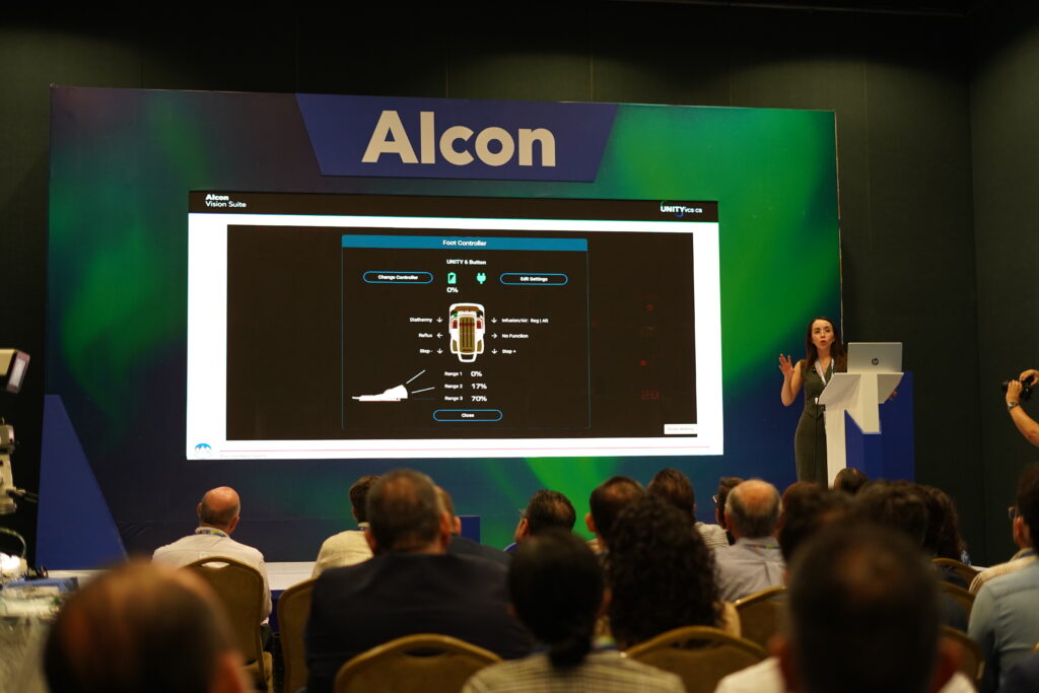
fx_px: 1443
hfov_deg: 39.6
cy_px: 346
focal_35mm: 50
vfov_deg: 27.0
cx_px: 520
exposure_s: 1/250
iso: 2000
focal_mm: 50
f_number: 2.2
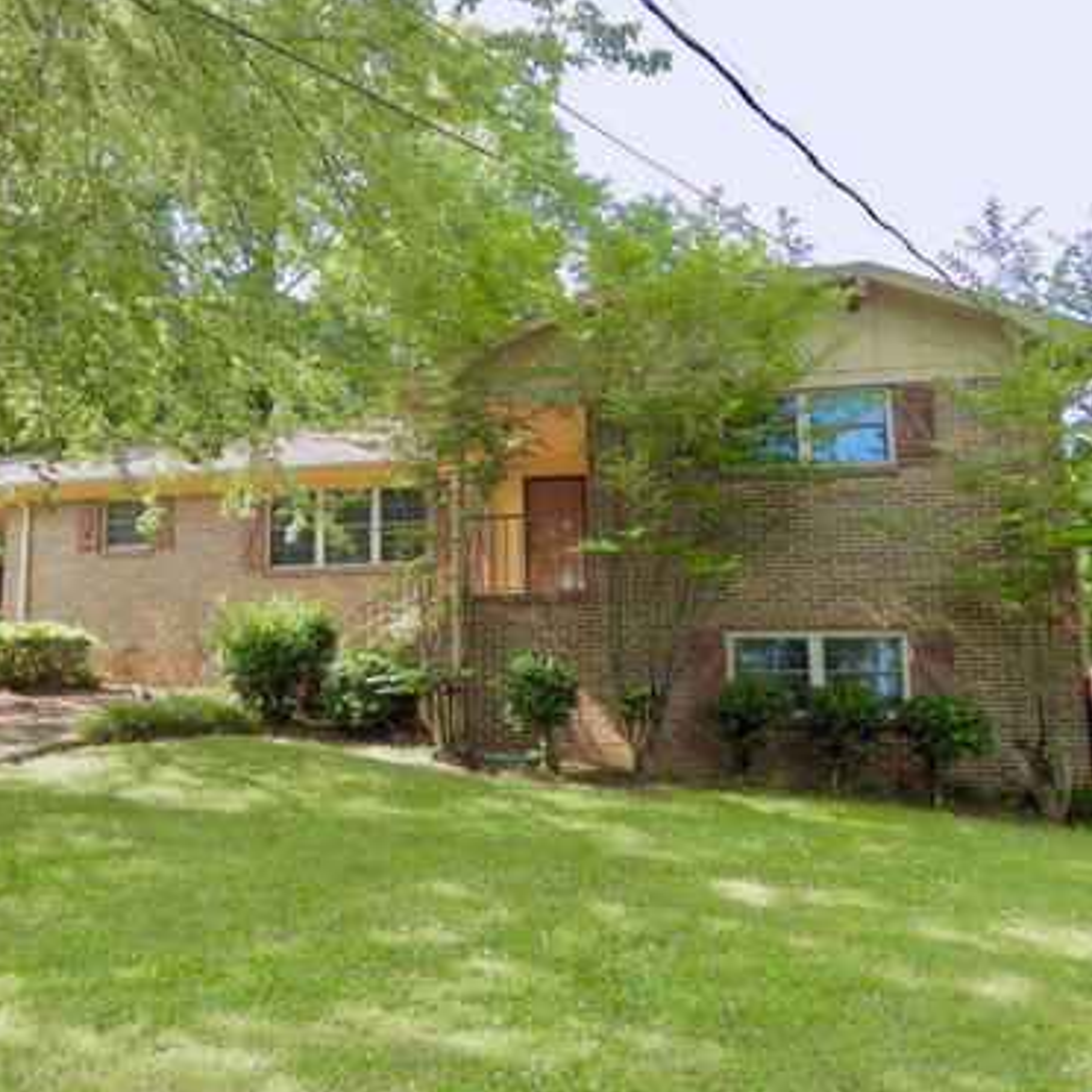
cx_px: 390
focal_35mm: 28
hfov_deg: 56.4
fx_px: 999
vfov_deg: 57.3
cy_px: 555
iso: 125
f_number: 3
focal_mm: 4
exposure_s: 1/200
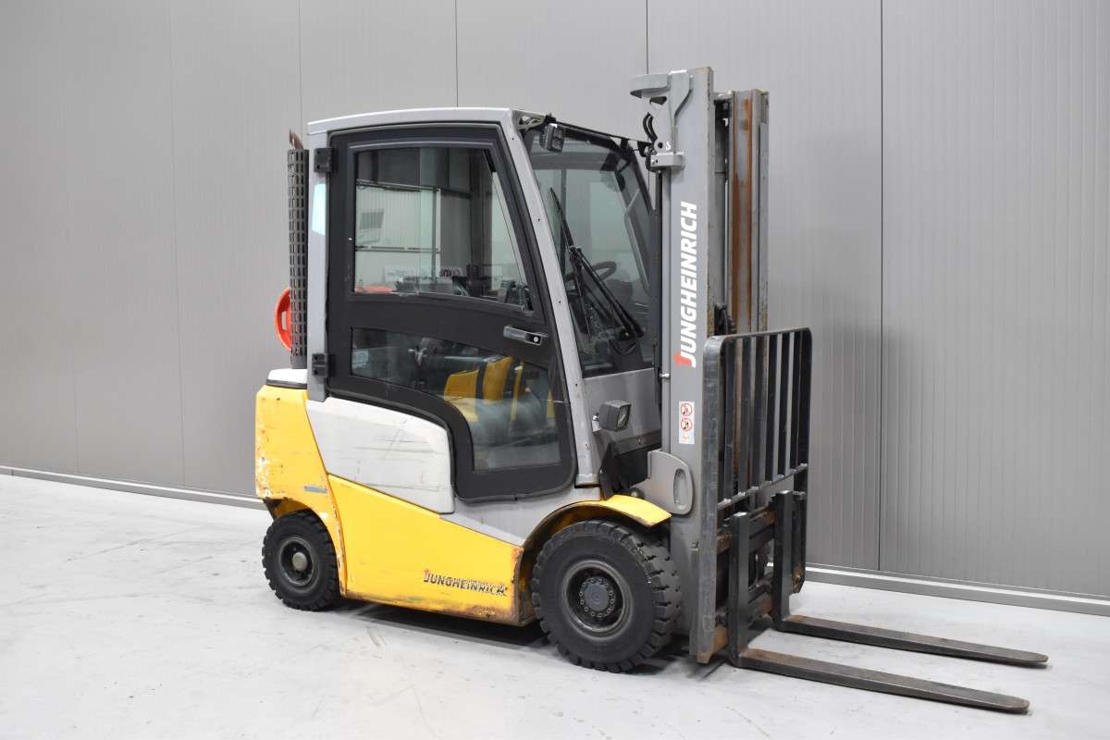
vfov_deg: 36.9
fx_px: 1110
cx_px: 555
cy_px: 370
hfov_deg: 53.1
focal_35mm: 36
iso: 1600
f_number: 5
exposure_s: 1/25
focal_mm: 24
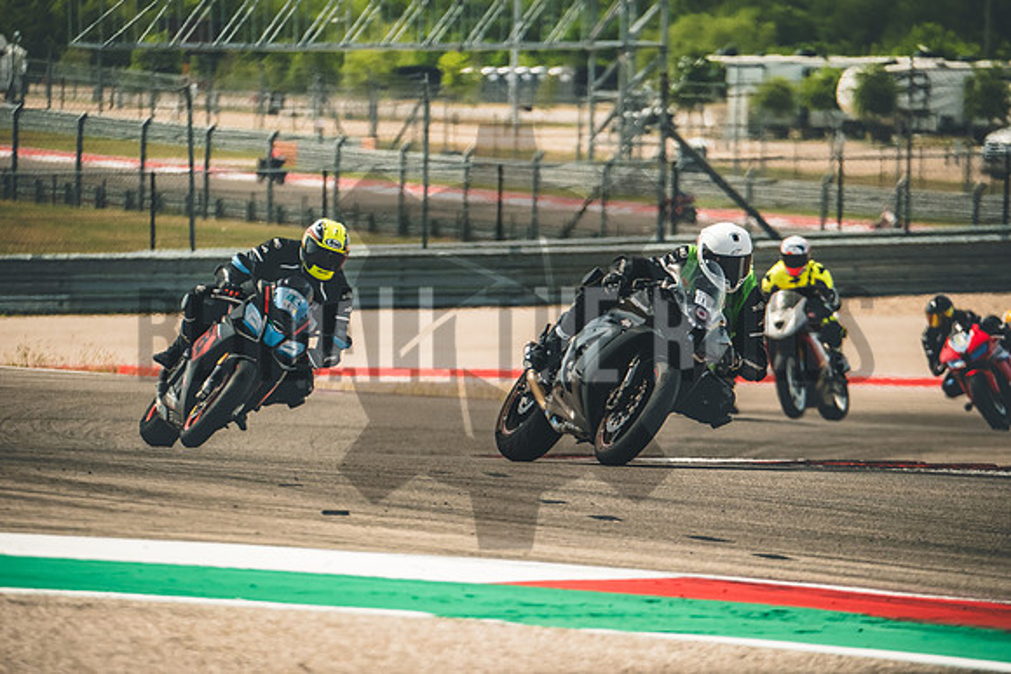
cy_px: 337
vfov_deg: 3.6
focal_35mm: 378
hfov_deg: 5.5
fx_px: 10617
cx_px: 506
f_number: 5
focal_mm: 252.1
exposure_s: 1/2500
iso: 1000
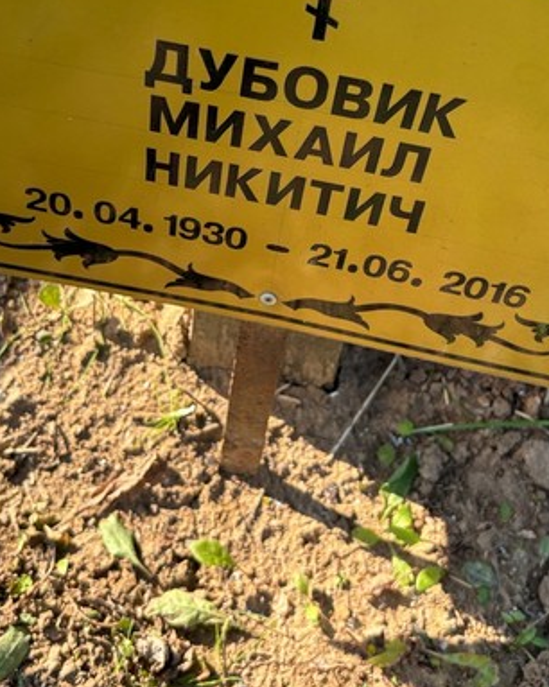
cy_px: 172
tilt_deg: -49.9
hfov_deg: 28.6
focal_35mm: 53
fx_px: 1077
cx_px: 276
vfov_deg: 34.6
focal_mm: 5.96
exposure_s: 1/752
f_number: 1.6
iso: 50
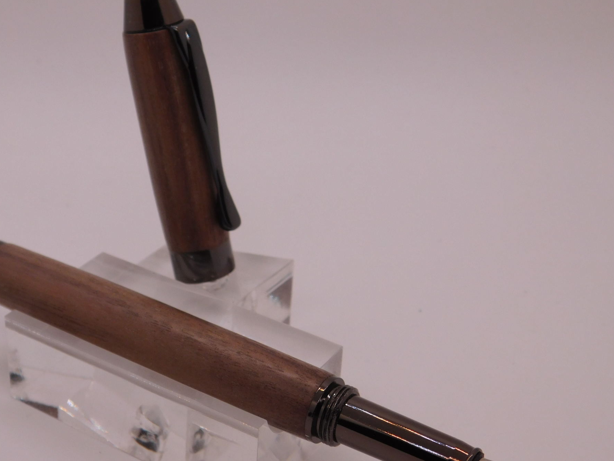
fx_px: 1153
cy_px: 258
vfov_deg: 22.6
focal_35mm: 65
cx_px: 244
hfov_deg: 29.7
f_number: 3.8
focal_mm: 9
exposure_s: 1/160
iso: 125
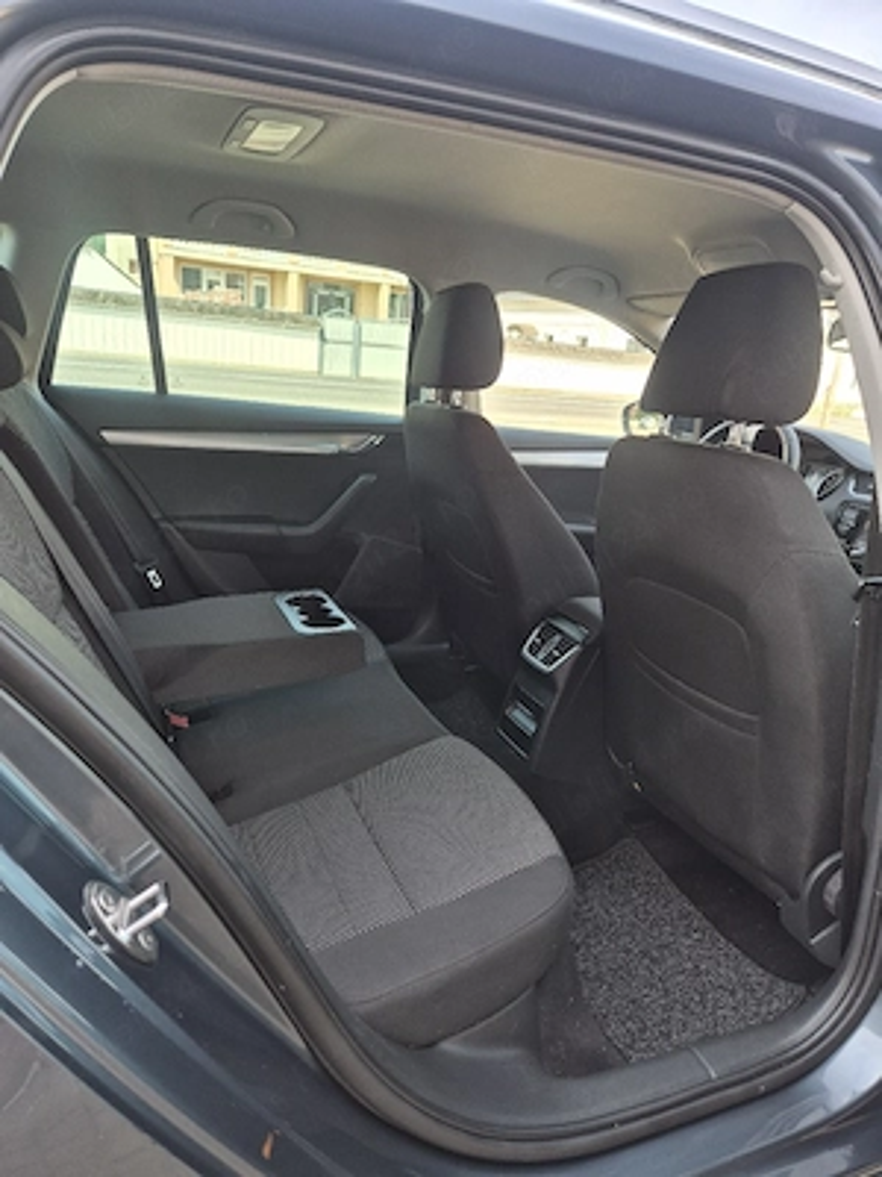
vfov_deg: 73.9
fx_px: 781
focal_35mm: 23
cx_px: 441
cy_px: 588
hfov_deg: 58.9
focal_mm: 5.4
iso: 40
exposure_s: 1/182
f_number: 1.8
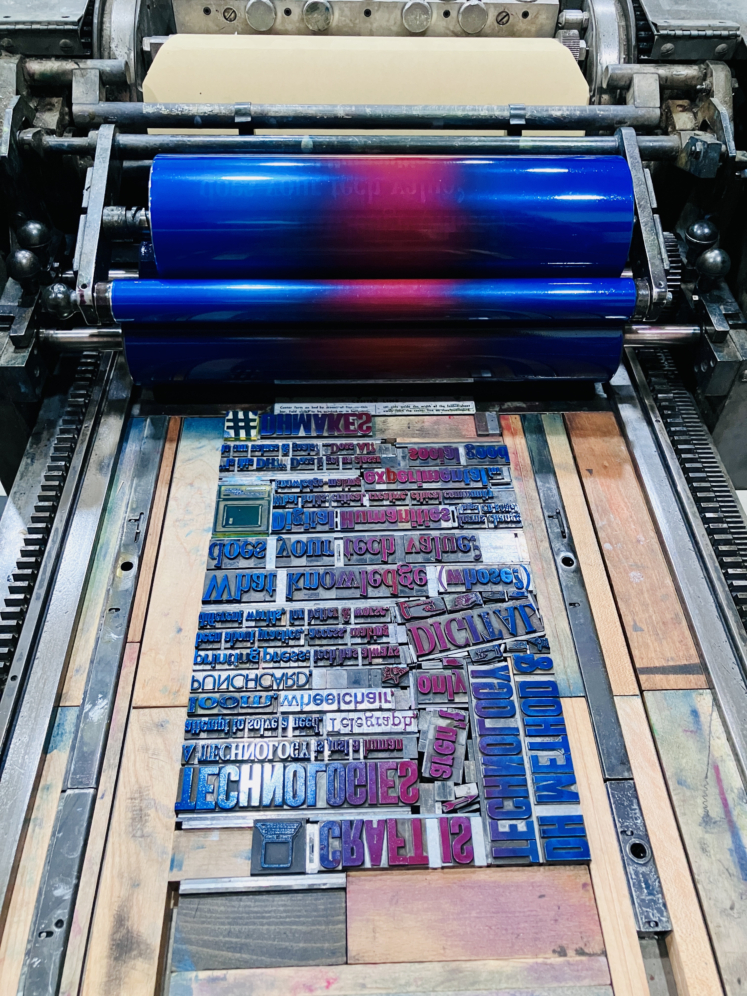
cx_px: 374
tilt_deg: -47.1
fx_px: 806
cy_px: 498
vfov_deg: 63.4
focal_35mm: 28
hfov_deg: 49.7
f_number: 1.8
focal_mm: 3.99
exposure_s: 1/60
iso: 320
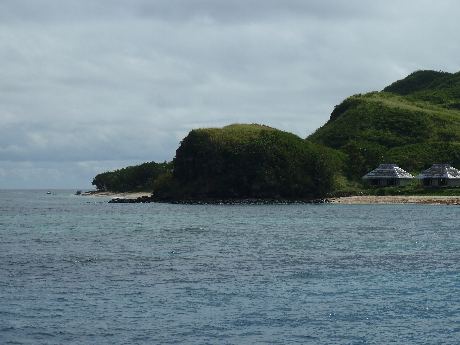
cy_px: 172
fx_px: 1581
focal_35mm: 119
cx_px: 230
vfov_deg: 12.5
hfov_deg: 16.6
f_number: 5.6
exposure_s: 1/1000
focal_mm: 19.5
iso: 80
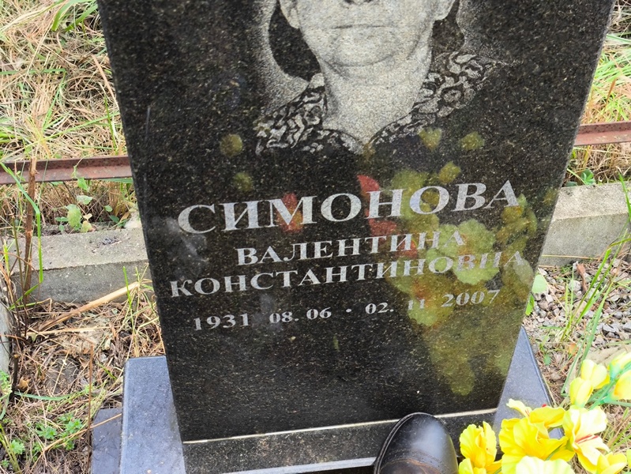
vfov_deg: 29.1
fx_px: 912
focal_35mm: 50
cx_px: 316
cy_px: 237
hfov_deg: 38.2
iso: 50
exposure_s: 1/159
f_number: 1.7
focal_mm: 4.71
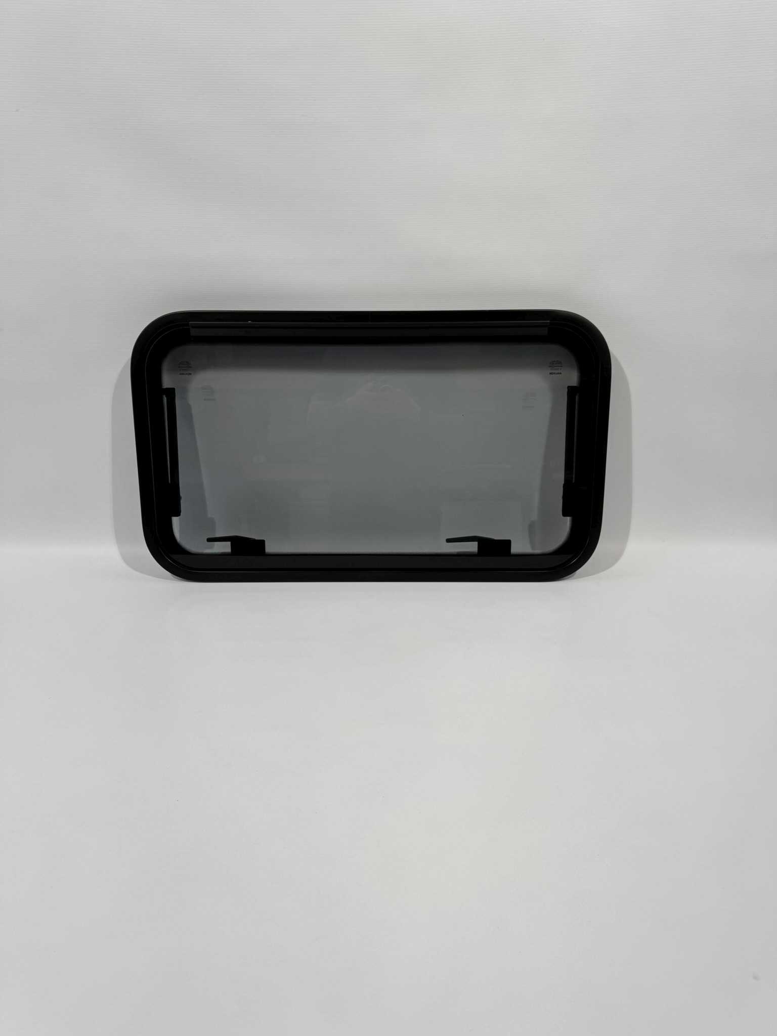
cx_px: 388
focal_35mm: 24
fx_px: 718
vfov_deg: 71.6
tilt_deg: -21.5
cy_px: 518
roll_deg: +0.2
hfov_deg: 56.8
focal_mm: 6.76
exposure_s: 1/305
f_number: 1.78
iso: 80
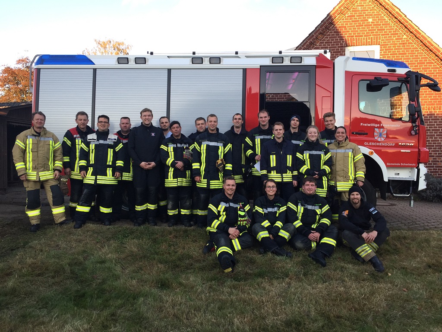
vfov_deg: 48.2
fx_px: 370
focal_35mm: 29
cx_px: 221
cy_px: 166
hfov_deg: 61.7
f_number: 2.2
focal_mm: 4.15
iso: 32
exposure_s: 1/169
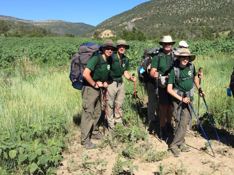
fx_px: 291
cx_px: 167
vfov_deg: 33.6
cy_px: 79
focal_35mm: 43
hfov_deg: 42.9
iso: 32
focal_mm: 4.15
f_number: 2.2
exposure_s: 1/1580
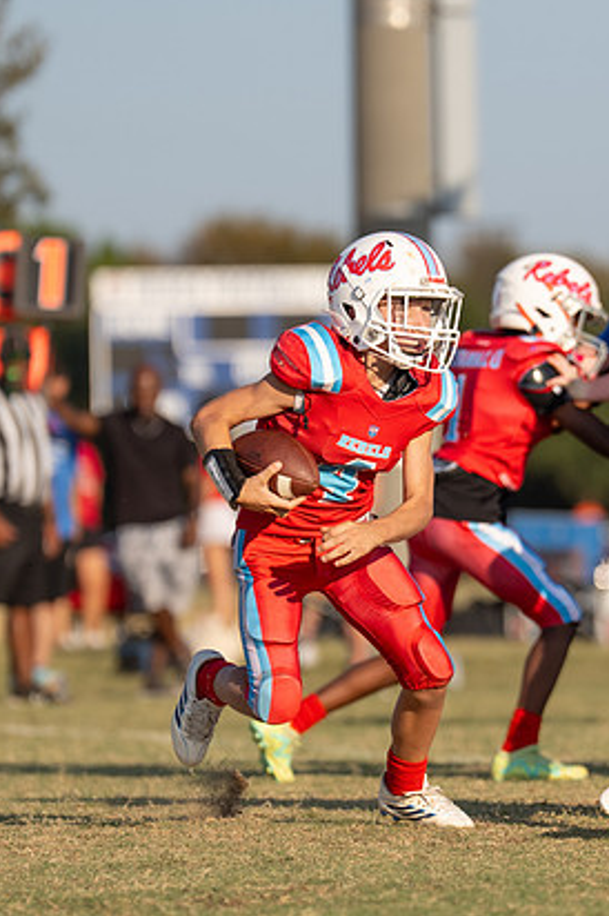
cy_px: 496
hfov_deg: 3.1
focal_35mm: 437
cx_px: 435
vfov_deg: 4.7
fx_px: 11107
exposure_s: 1/2500
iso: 125
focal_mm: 200
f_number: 3.2
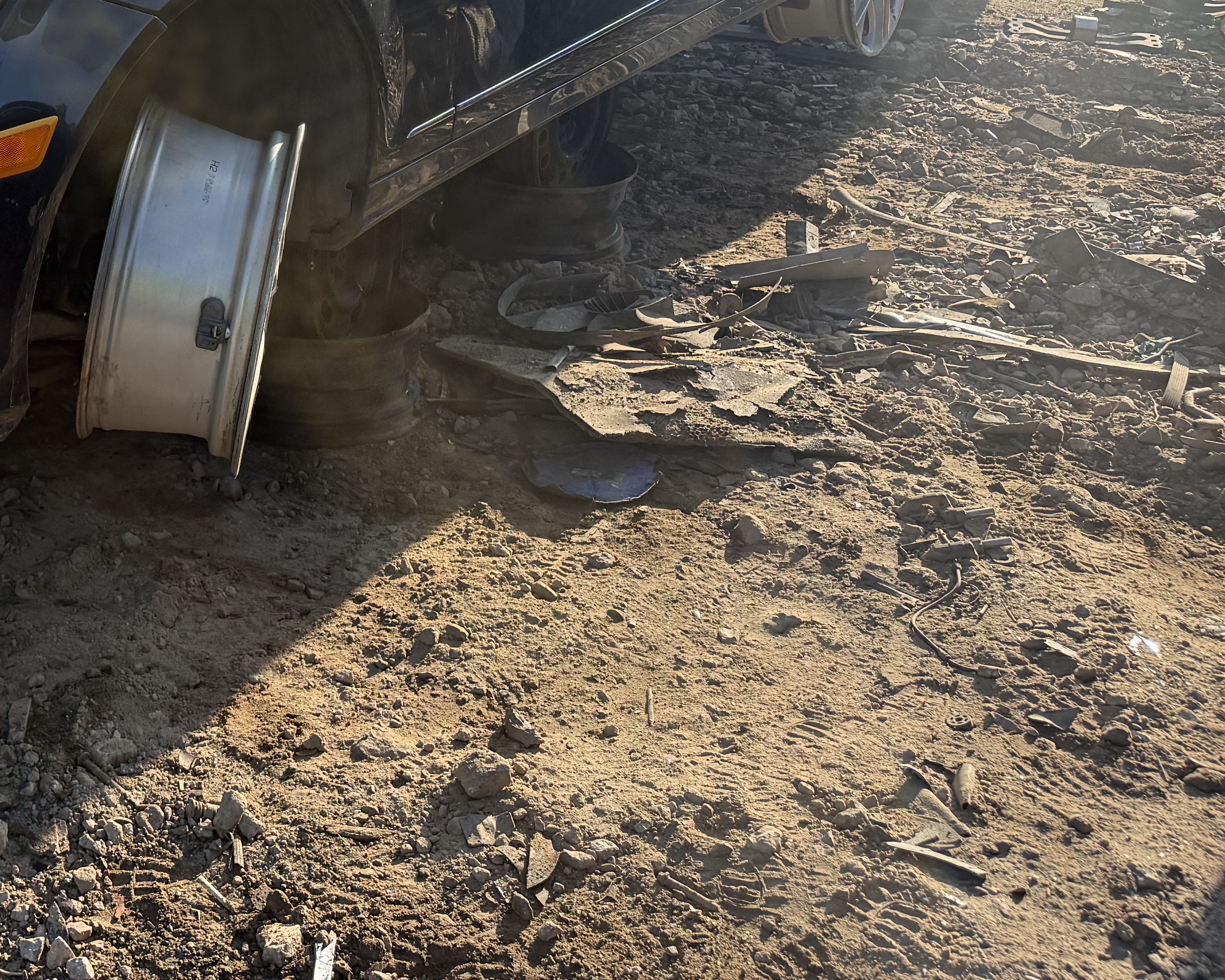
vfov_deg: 27.4
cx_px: 52
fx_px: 1885
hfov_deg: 33.5
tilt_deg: -12.3
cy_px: -5
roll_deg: -2.4
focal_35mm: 52
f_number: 1.78
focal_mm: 6.76
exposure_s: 1/2611
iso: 100
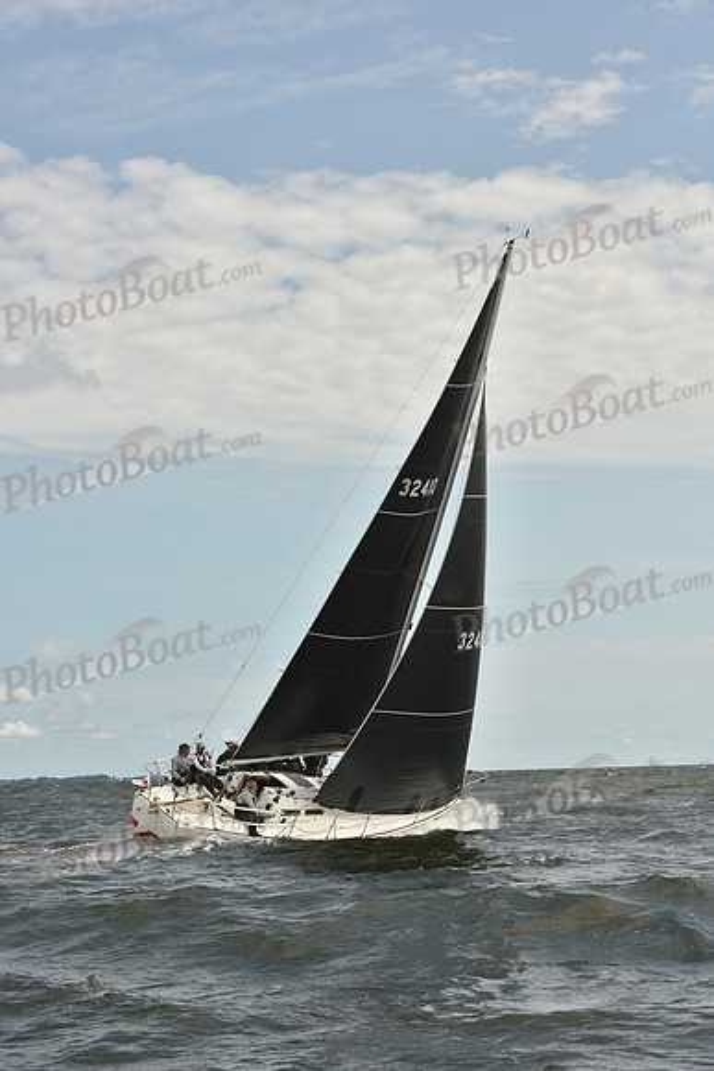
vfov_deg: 28.8
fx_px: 2081
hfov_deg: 19.5
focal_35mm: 70
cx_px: 357
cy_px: 536
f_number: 9
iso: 250
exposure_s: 1/800
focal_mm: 70
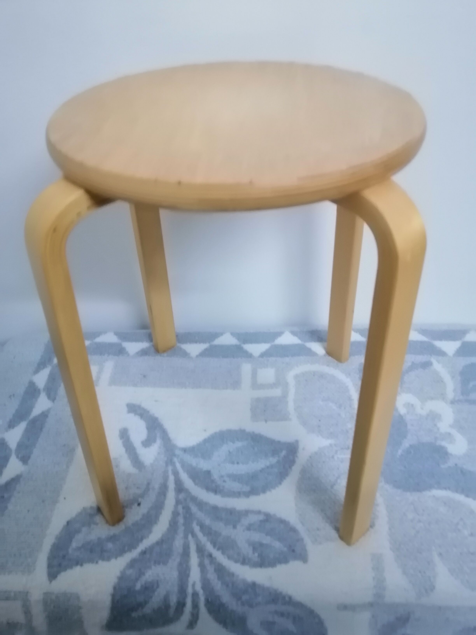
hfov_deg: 53.1
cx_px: 238
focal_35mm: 26
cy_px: 318
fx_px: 477
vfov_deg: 67.3
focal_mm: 3.96
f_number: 1.8
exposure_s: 1/20
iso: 500
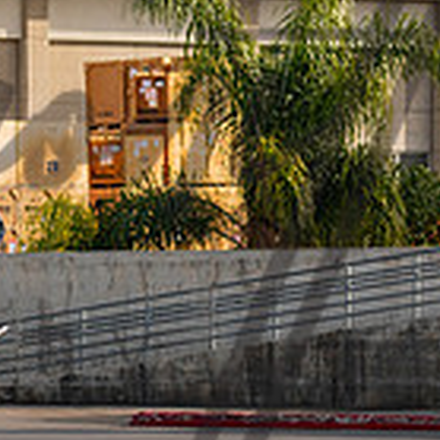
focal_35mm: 436
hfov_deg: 4.0
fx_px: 6270
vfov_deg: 4.0
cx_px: 13
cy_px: 109
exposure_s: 1/800
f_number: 4.8
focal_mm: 82
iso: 100
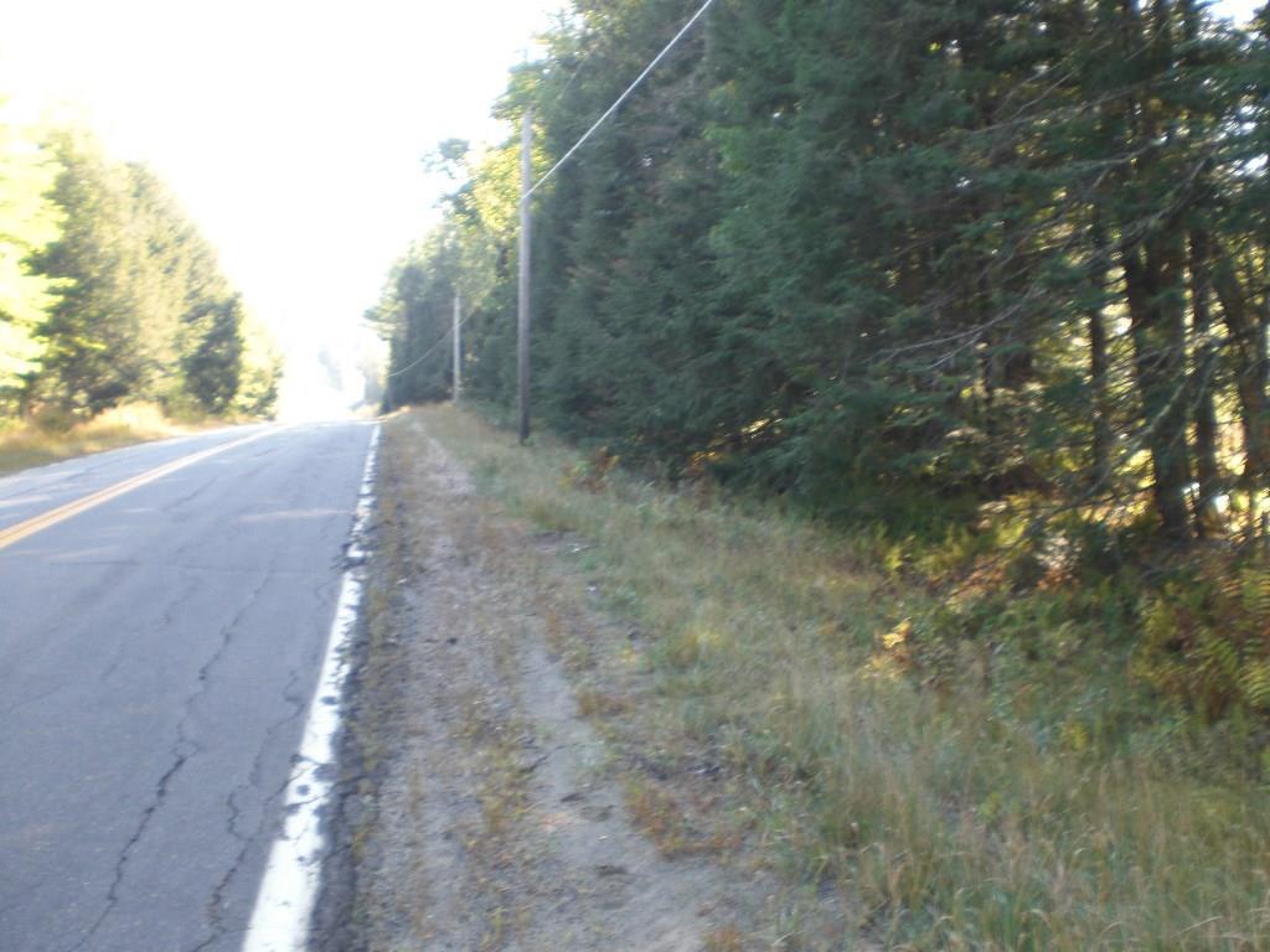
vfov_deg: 37.7
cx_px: 635
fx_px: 1394
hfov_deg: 49.0
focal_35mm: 38
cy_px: 476
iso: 100
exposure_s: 1/80
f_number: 3.1
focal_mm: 6.3
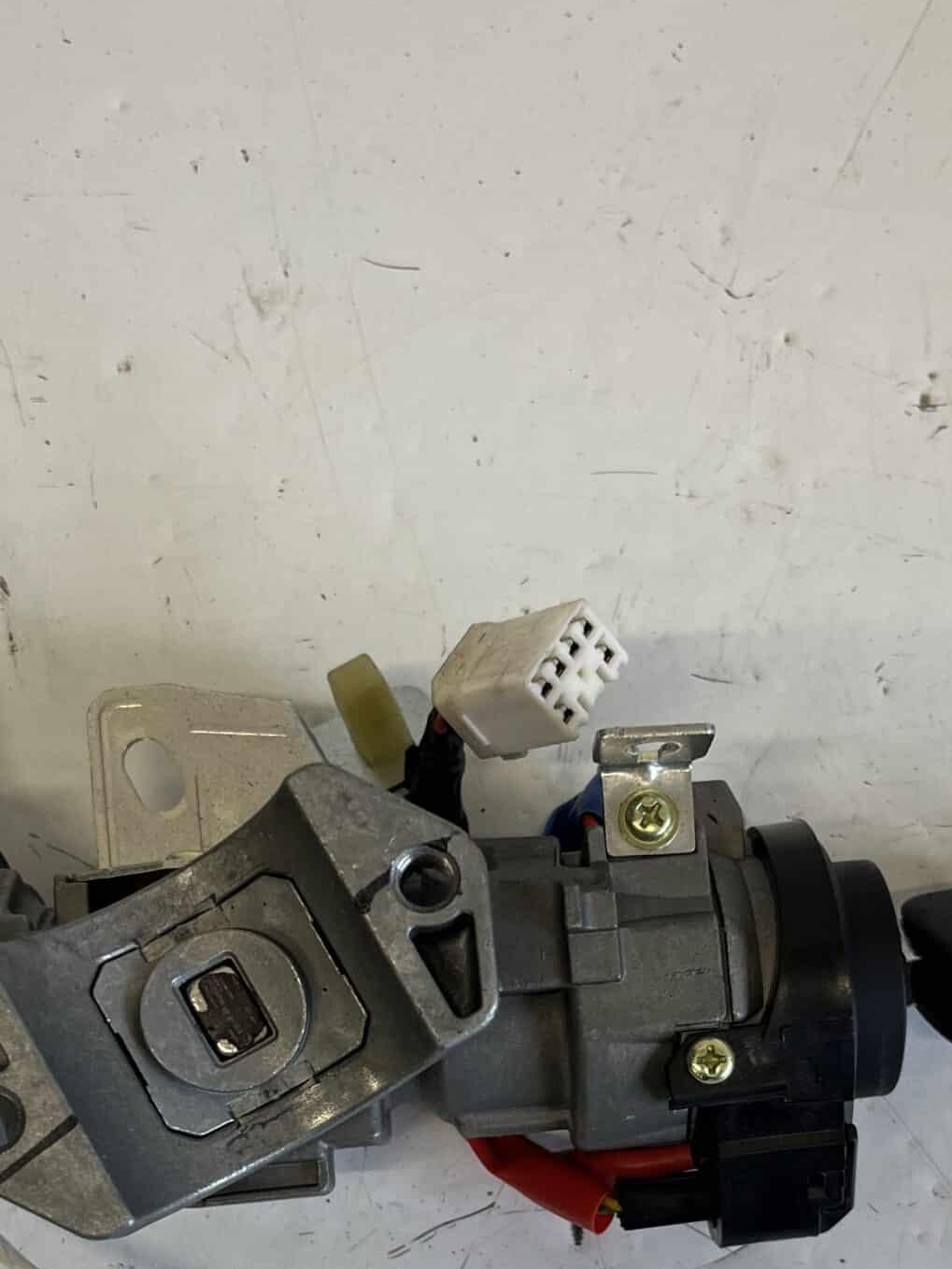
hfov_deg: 29.7
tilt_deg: -82.0
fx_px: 1796
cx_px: 538
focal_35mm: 49
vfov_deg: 37.3
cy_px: 1049
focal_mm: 5.1
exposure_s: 1/100
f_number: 1.6
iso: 80
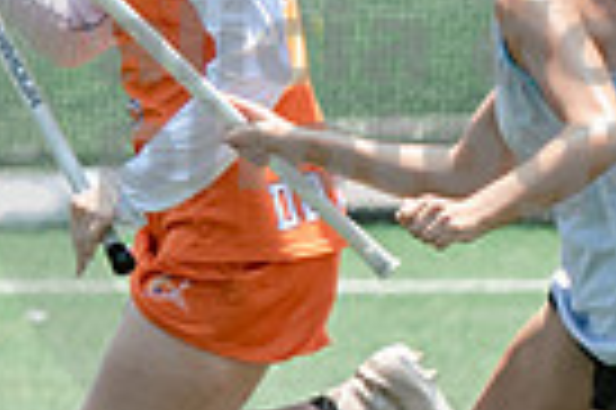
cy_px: 139
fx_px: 32797
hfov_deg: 1.1
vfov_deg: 0.7
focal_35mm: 1919
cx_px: 159
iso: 400
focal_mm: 200
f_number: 5
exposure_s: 1/1600
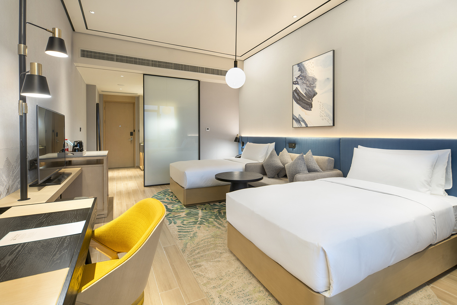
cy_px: 152
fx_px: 216
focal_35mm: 17
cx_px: 228
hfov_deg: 93.3
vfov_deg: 70.5
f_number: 10
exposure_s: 1/10
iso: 160
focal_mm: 17
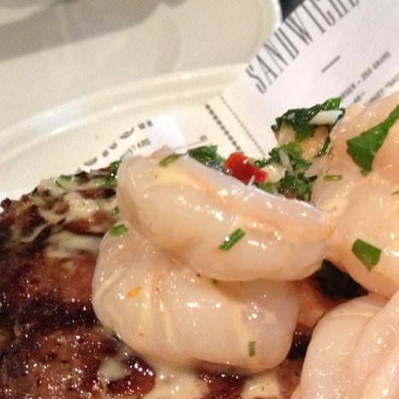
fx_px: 887
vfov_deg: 24.9
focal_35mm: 68
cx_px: 362
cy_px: 322
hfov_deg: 24.6
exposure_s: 1/17
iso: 400
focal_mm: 4.28
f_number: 2.4
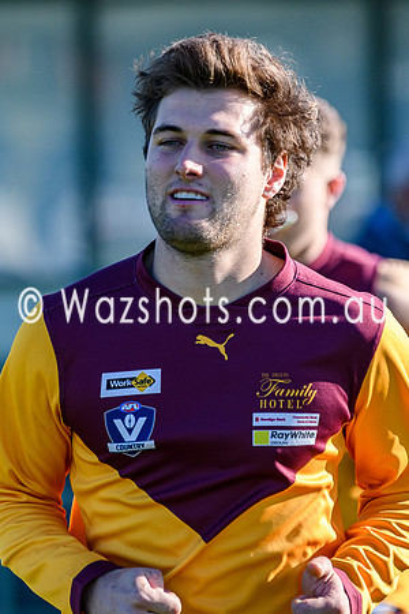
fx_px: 7436
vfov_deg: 4.7
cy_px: 266
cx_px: 179
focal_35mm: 436
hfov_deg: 3.2
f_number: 2.8
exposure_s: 1/2500
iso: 280
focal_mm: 170
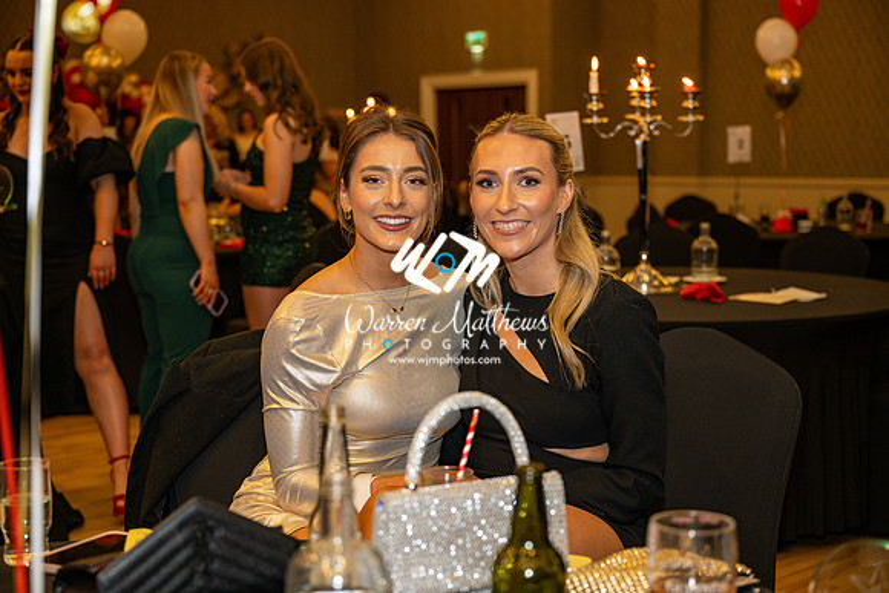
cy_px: 296
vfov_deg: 24.6
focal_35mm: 55
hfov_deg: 36.2
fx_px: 1358
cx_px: 444
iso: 500
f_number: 3.5
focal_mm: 55
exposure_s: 1/125
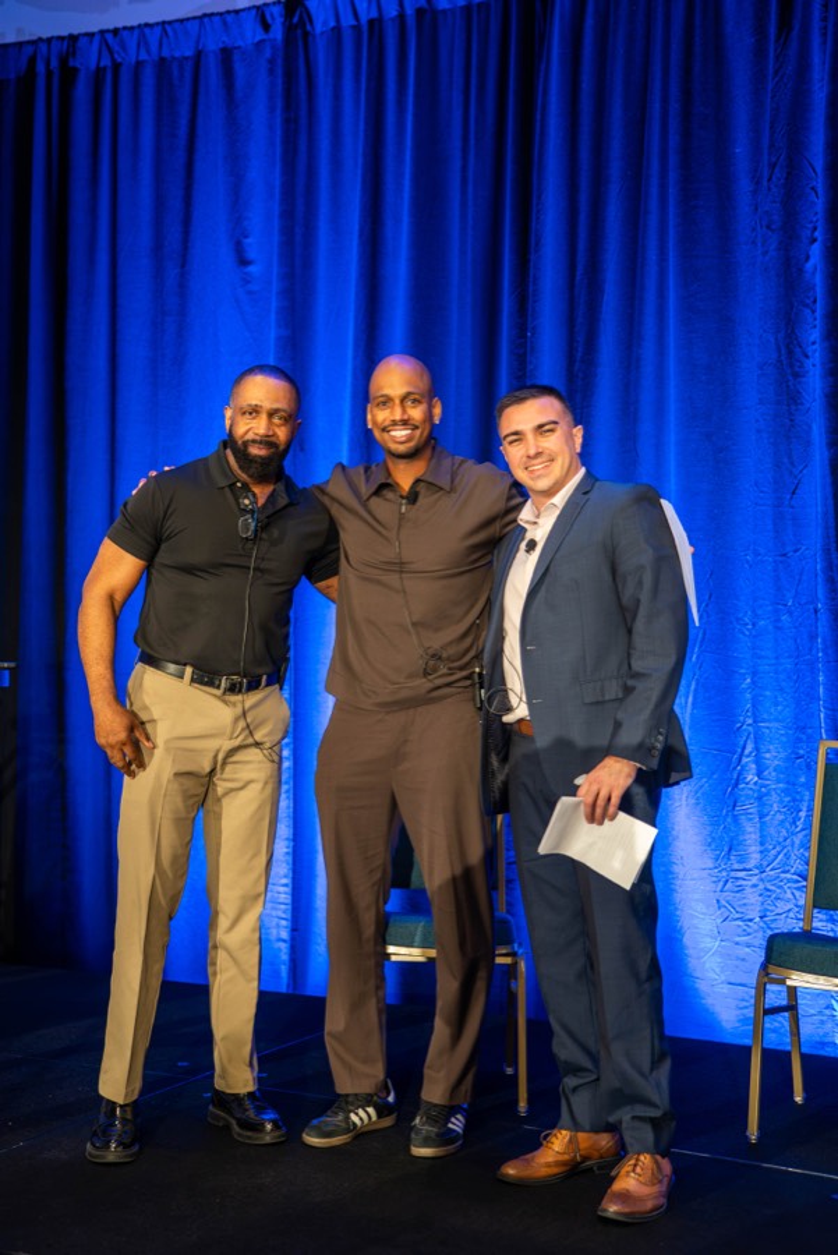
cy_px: 628
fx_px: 1534
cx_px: 419
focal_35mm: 44
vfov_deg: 44.5
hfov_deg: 30.5
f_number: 2.2
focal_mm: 44
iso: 3200
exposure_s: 1/125
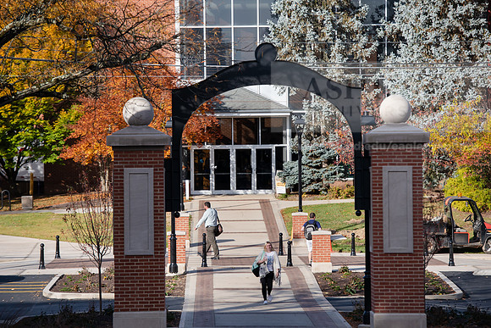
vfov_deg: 7.7
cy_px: 165
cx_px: 248
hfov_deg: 11.5
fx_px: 2439
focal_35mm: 179
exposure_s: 1/1250
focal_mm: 170
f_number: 4
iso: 200
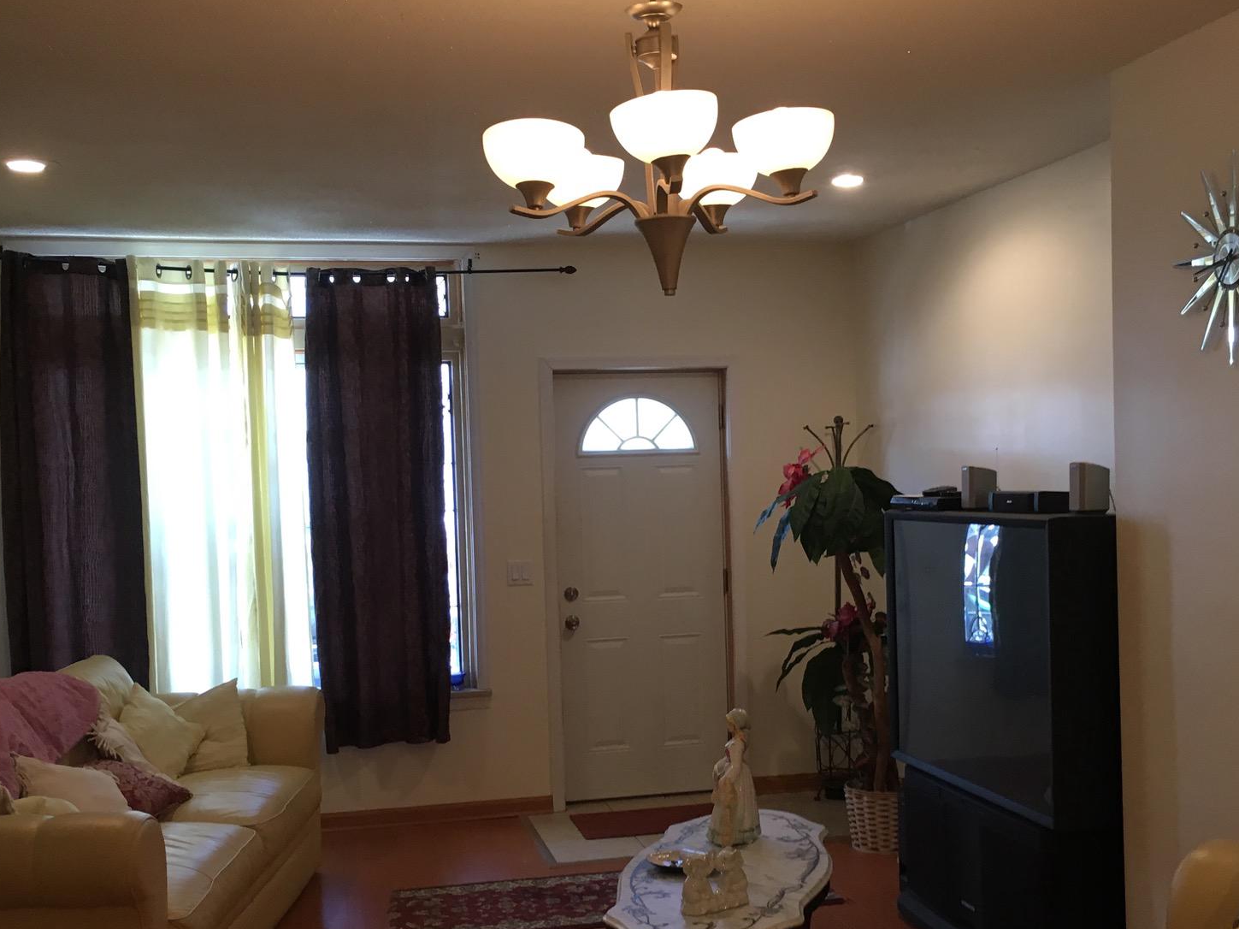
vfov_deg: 35.1
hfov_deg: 45.7
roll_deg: +1.6
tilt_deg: -0.8
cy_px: 525
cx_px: 671
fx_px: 1467
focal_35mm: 41
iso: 64
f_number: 2.2
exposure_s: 1/30
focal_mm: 4.15
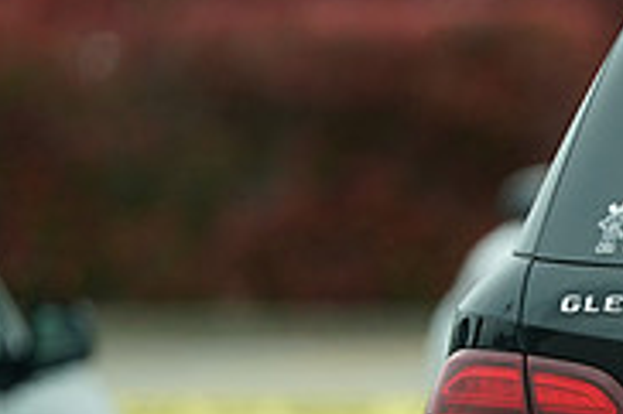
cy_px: 611
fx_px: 46353
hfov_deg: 0.8
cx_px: 921
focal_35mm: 2681
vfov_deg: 0.5
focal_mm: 840
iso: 400
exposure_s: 1/320
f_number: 6.3
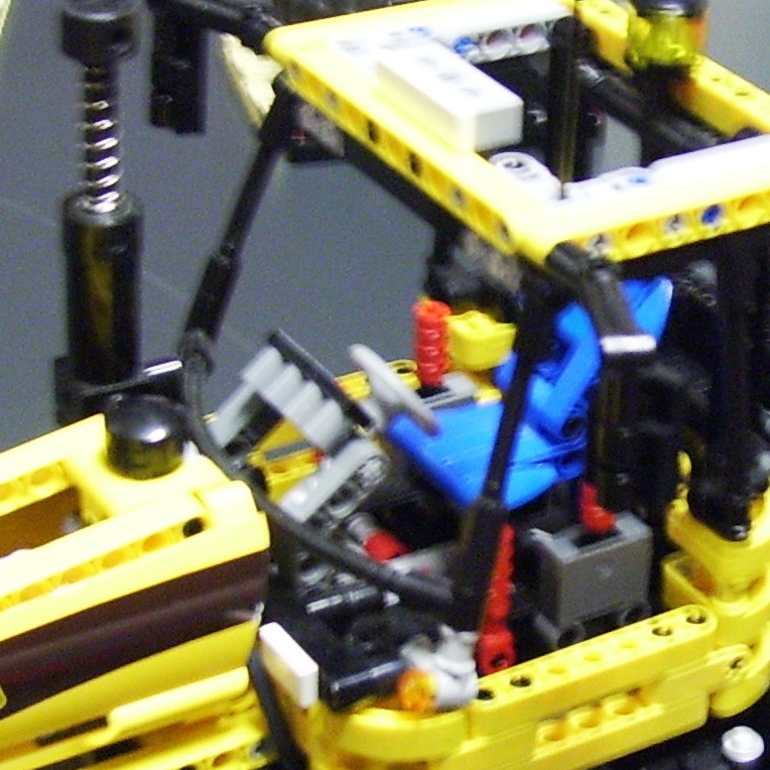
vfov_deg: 18.1
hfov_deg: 17.9
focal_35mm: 96
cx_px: 639
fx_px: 2416
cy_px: 502
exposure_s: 1/8
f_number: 2.7
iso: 160
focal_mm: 6
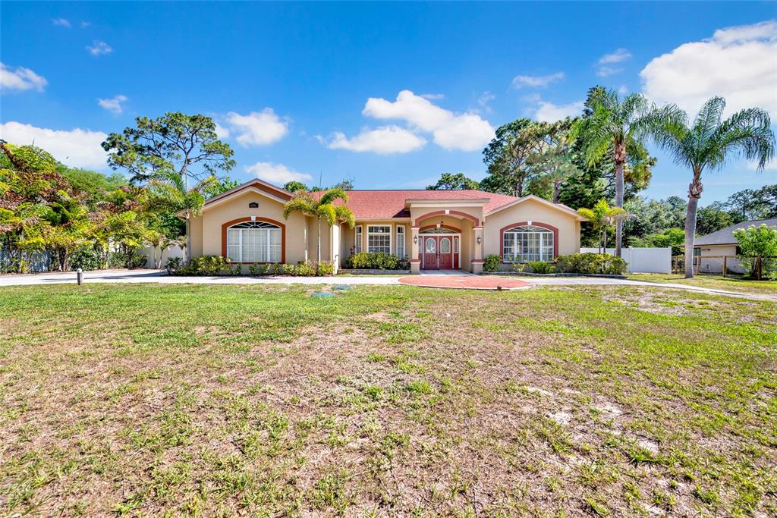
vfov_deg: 81.2
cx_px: 388
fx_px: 302
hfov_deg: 104.2
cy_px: 259
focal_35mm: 14
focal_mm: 14
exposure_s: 1/1000
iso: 250
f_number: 6.3
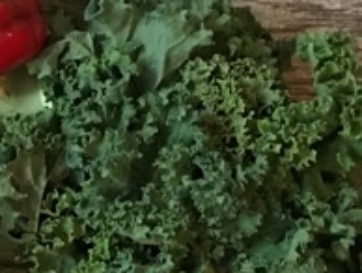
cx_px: -371
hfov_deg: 11.5
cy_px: 353
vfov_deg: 9.5
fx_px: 1602
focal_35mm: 153
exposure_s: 1/15
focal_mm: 4.15
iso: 80
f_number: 2.2
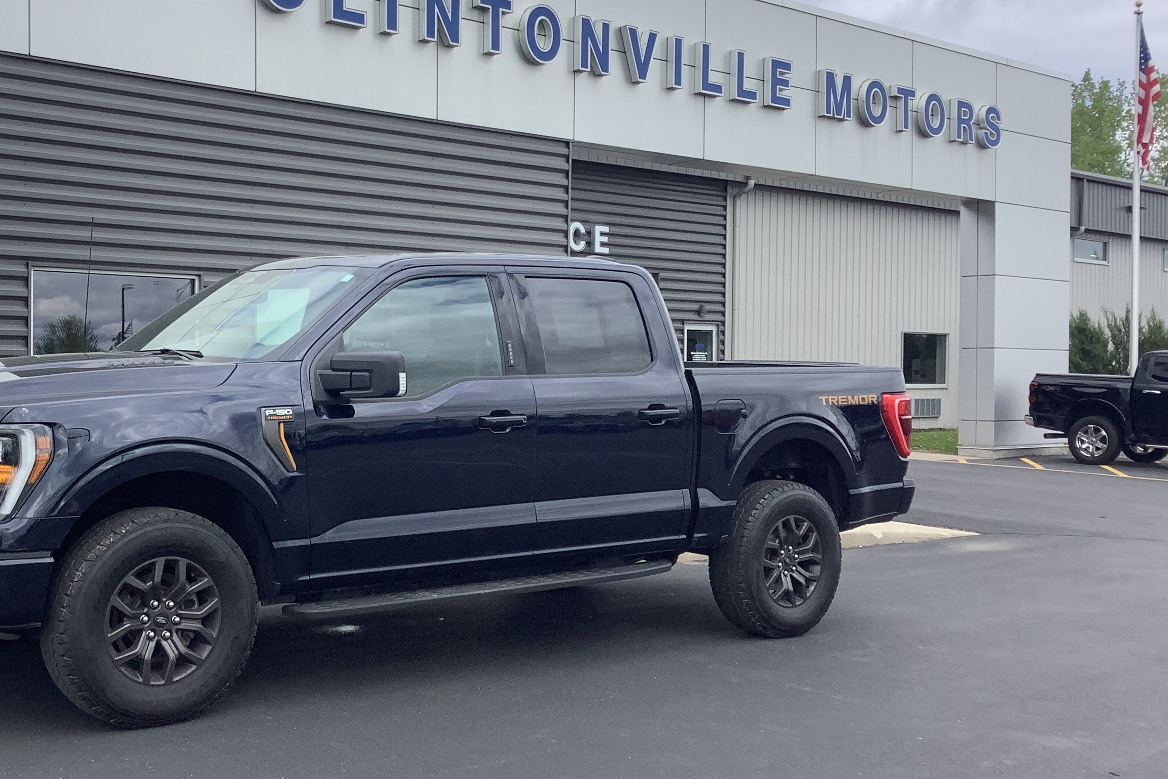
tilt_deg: -1.0
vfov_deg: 31.2
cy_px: 379
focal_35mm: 43
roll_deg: -0.2
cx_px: 393
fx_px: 1395
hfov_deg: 44.8
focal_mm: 3.3
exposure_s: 1/981
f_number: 2.4
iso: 25
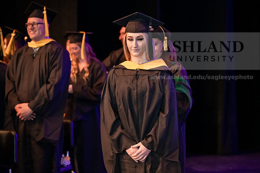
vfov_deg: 13.4
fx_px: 737
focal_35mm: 102
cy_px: 86
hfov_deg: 20.0
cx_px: 130
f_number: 3.2
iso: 3200
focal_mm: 102
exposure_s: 1/200
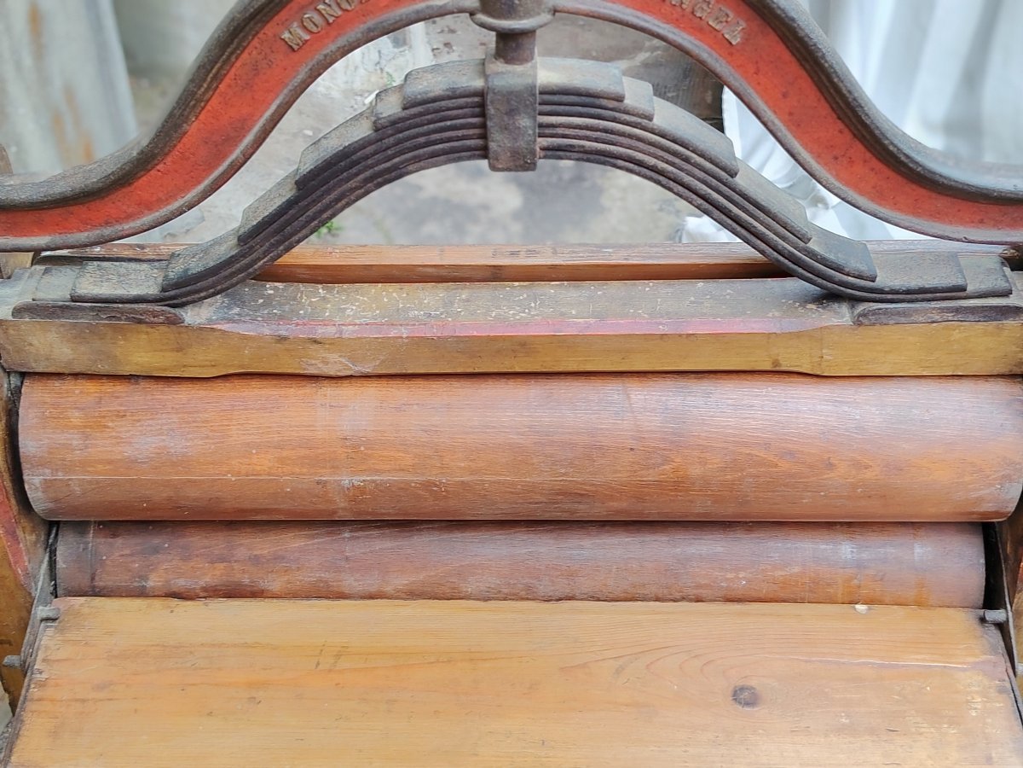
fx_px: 1389
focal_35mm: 47
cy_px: 384
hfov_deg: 40.4
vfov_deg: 30.9
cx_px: 512
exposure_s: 1/74
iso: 100
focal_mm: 5.25
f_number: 4
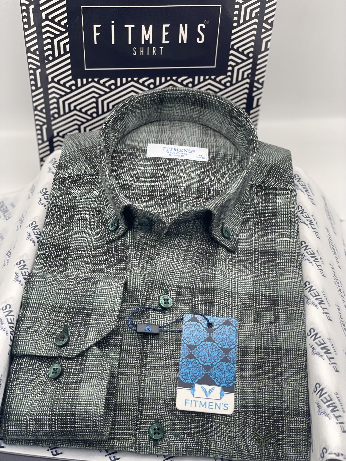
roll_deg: -2.2
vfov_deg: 36.8
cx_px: 173
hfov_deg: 28.0
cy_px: 230
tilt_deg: -39.9
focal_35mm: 52
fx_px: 693
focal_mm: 6
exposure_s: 1/100
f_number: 2
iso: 50
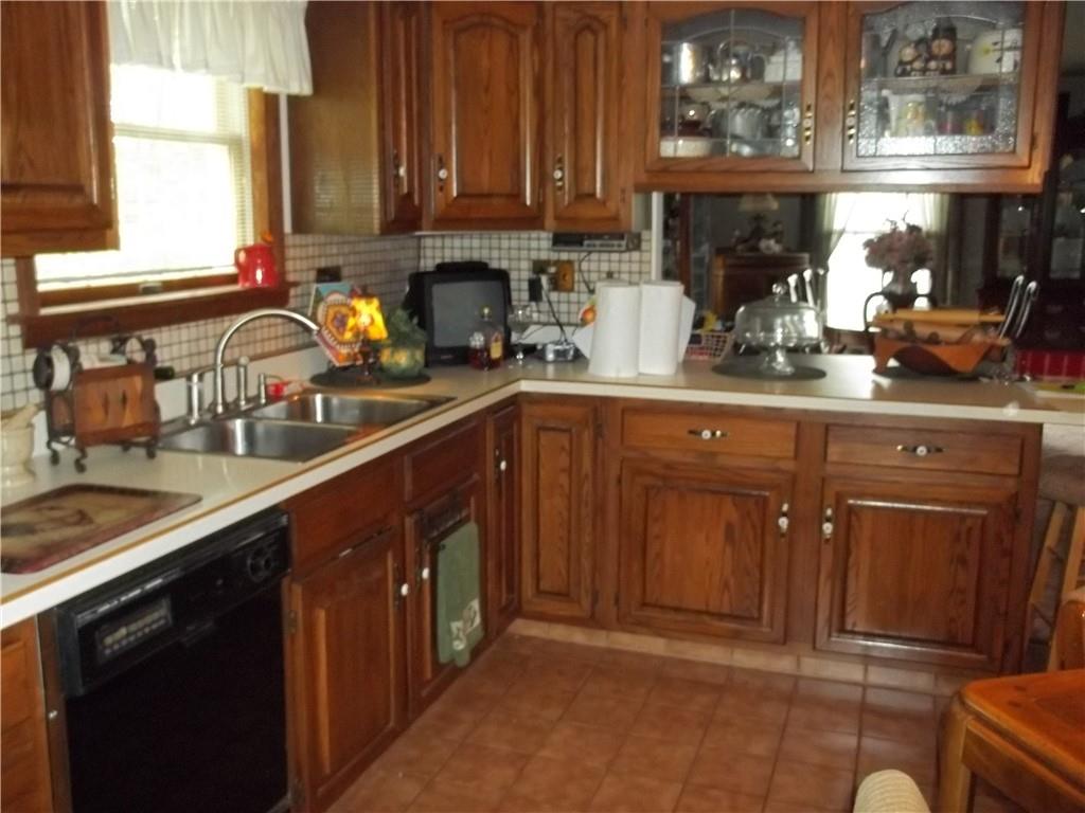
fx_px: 1034
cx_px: 542
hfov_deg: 55.4
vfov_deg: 42.9
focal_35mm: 33
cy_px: 406
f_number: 3.3
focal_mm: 5.9
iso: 320
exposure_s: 1/30
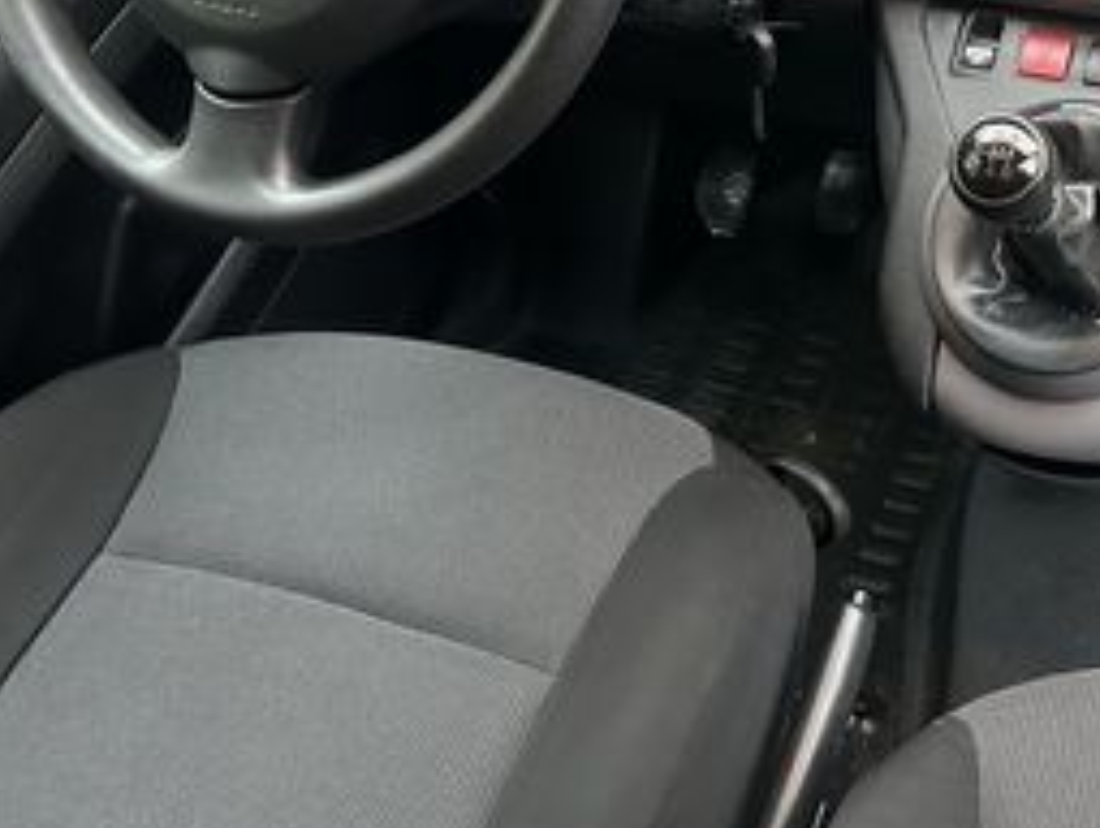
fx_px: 1527
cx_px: 984
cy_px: 63
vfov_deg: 29.0
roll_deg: +4.9
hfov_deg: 37.1
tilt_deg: -40.2
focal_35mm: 48
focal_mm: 6.86
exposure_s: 1/44
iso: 1000
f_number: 1.78
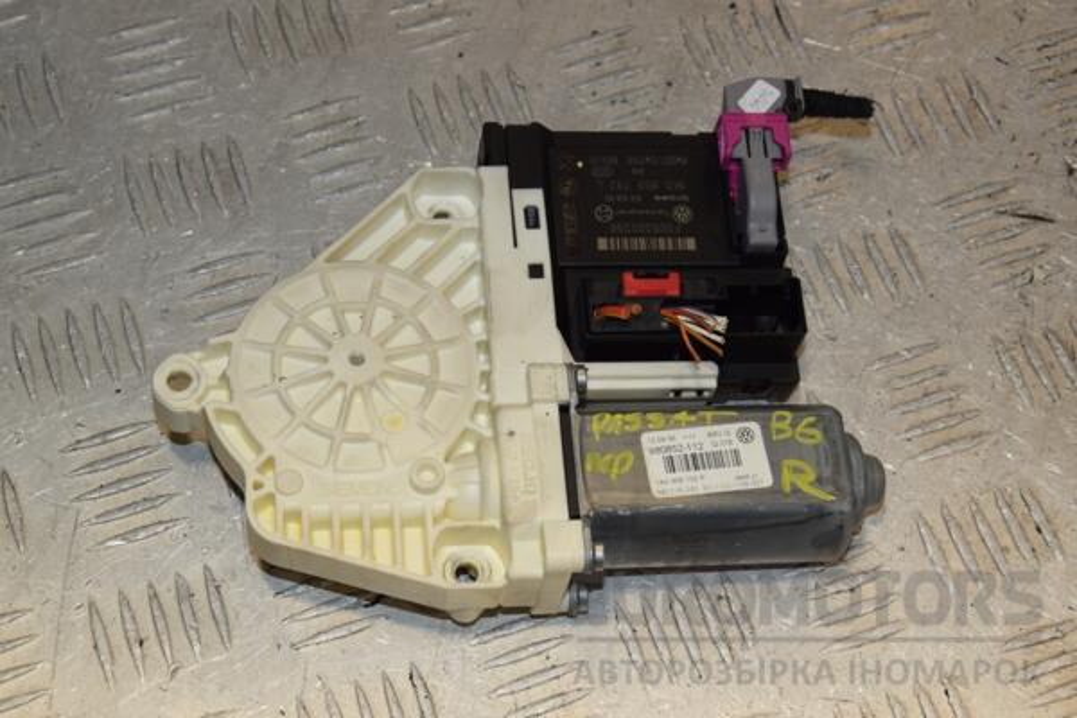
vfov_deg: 18.9
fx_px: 2154
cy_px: 359
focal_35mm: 72
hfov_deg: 28.1
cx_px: 538
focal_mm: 48
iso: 800
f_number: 10
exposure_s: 1/200
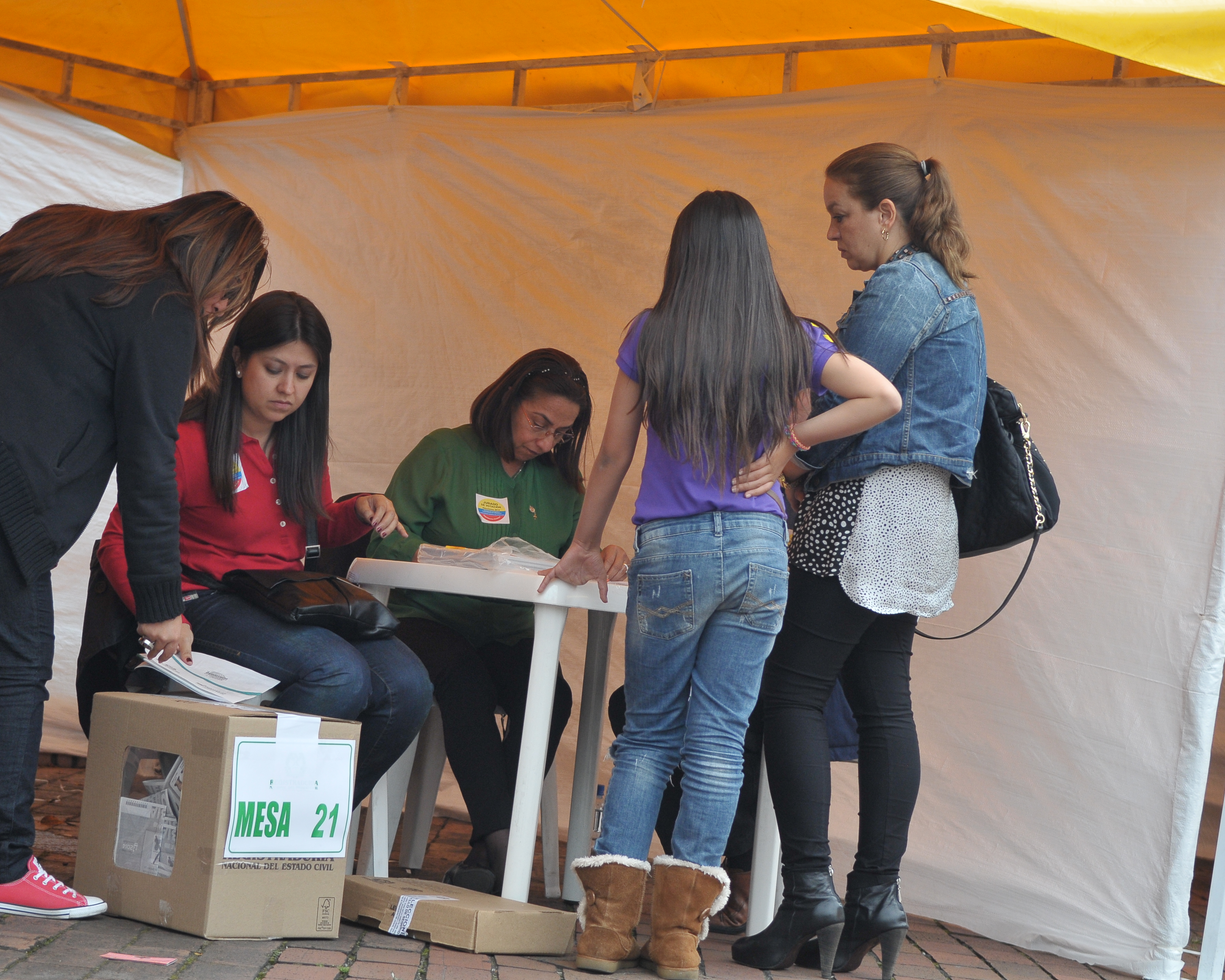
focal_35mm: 94
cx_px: 499
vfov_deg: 16.4
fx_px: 3392
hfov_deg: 20.4
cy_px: 490
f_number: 2.8
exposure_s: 1/1250
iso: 400
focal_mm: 55
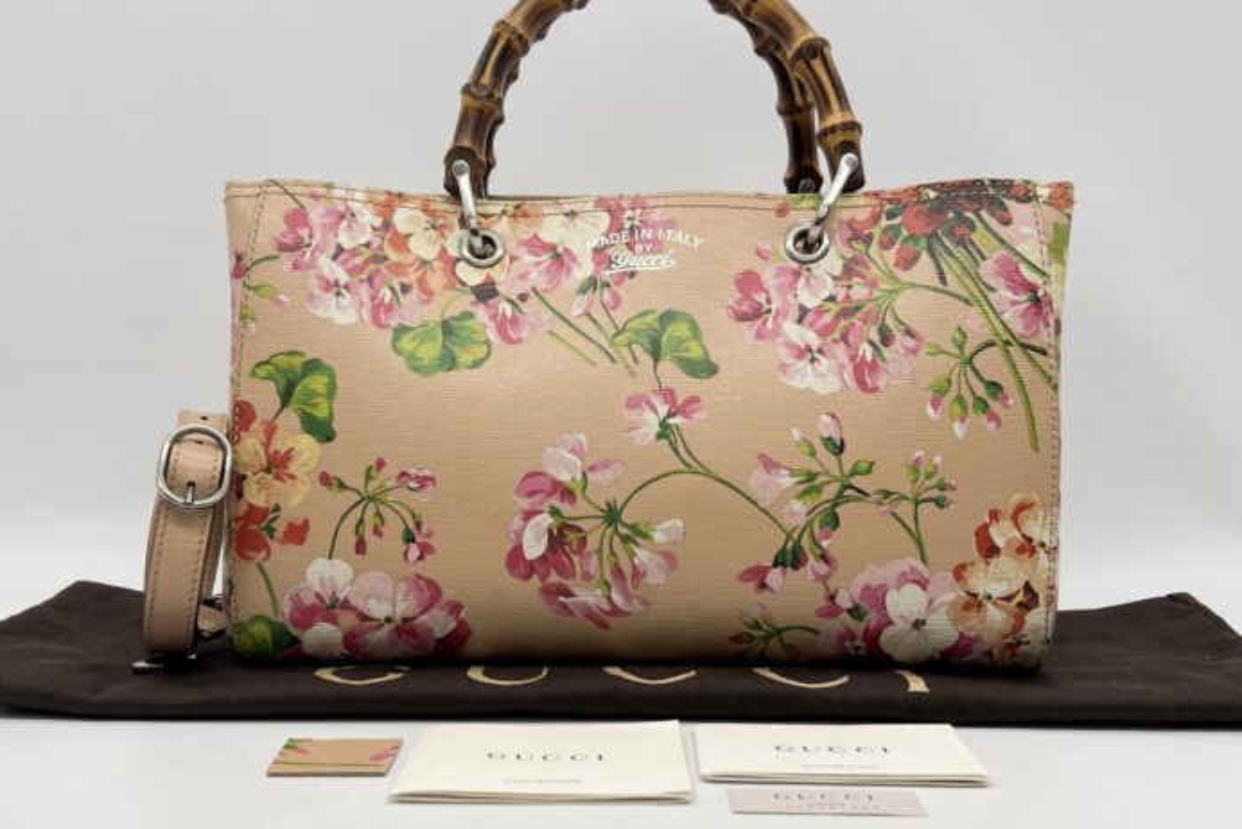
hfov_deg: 48.4
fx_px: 1381
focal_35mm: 40
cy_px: 488
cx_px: 628
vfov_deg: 33.4
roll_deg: -0.1
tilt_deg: -6.4
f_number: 1.5
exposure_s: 1/167
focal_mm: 5.7
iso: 40
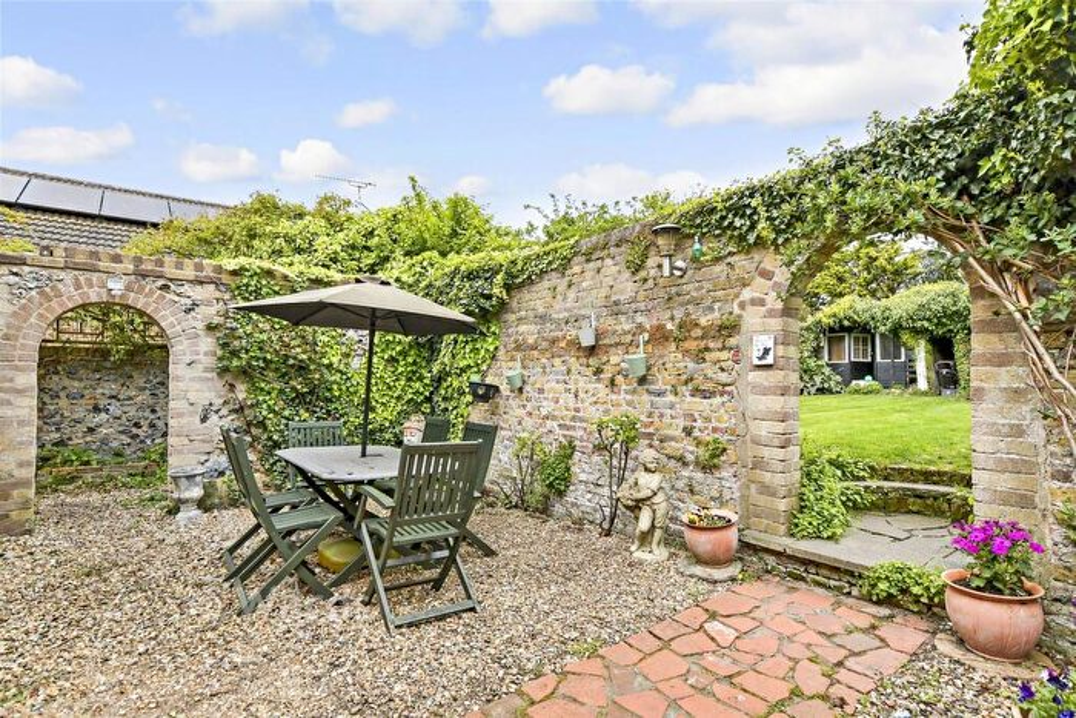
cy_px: 359
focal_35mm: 17
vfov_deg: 70.5
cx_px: 538
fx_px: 508
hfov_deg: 93.3
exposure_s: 1/400
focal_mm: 11.5
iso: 1000
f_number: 8
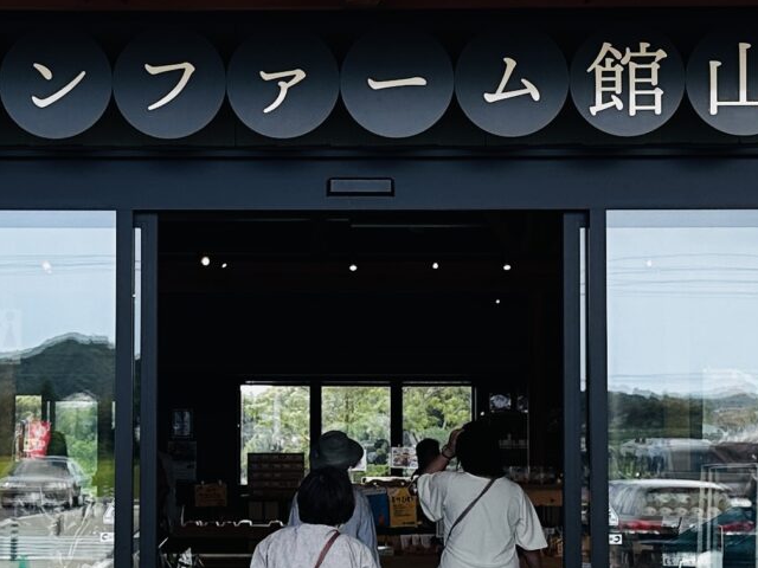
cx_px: 244
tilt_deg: +3.7
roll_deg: +0.0
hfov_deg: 20.4
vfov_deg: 15.4
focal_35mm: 96
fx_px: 2102
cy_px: 317
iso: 80
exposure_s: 1/1050
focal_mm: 6.86
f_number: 1.78
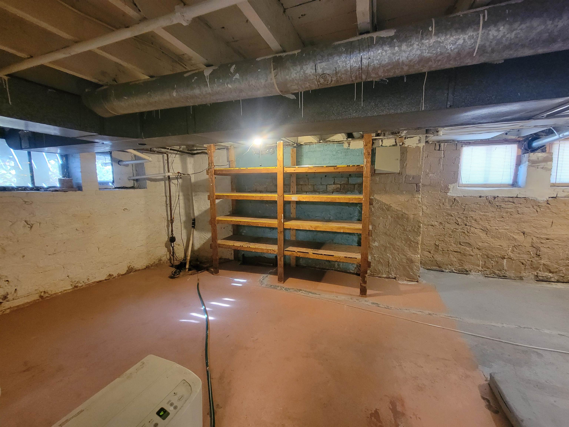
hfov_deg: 106.2
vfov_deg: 89.9
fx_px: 214
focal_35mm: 13
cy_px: 214
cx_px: 284
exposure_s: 1/30
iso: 640
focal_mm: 2.2
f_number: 2.2
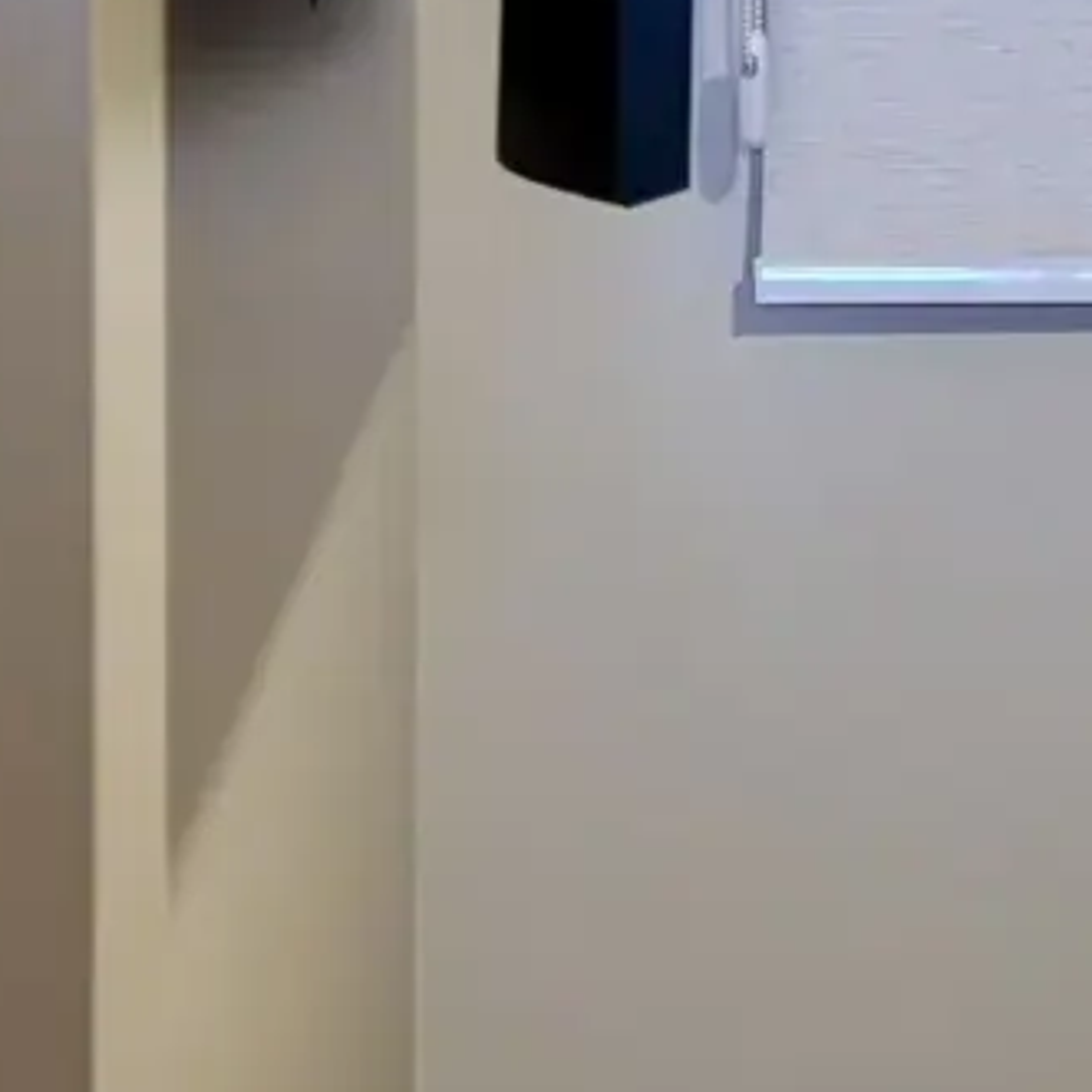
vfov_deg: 12.2
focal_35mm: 142
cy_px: 214
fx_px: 5068
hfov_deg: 10.4
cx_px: 2748
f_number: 1.6
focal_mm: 5.96
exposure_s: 1/60
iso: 250
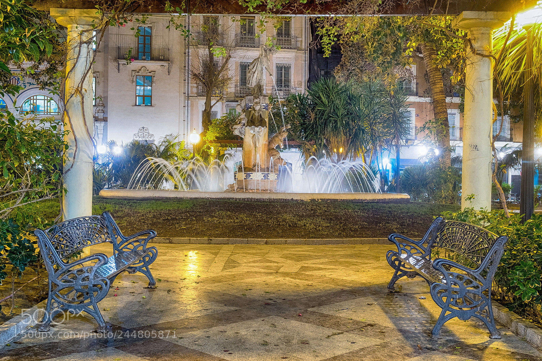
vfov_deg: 29.9
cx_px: 271
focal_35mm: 45
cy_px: 180
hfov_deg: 43.6
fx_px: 677
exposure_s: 4
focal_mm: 30.2
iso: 200
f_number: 9
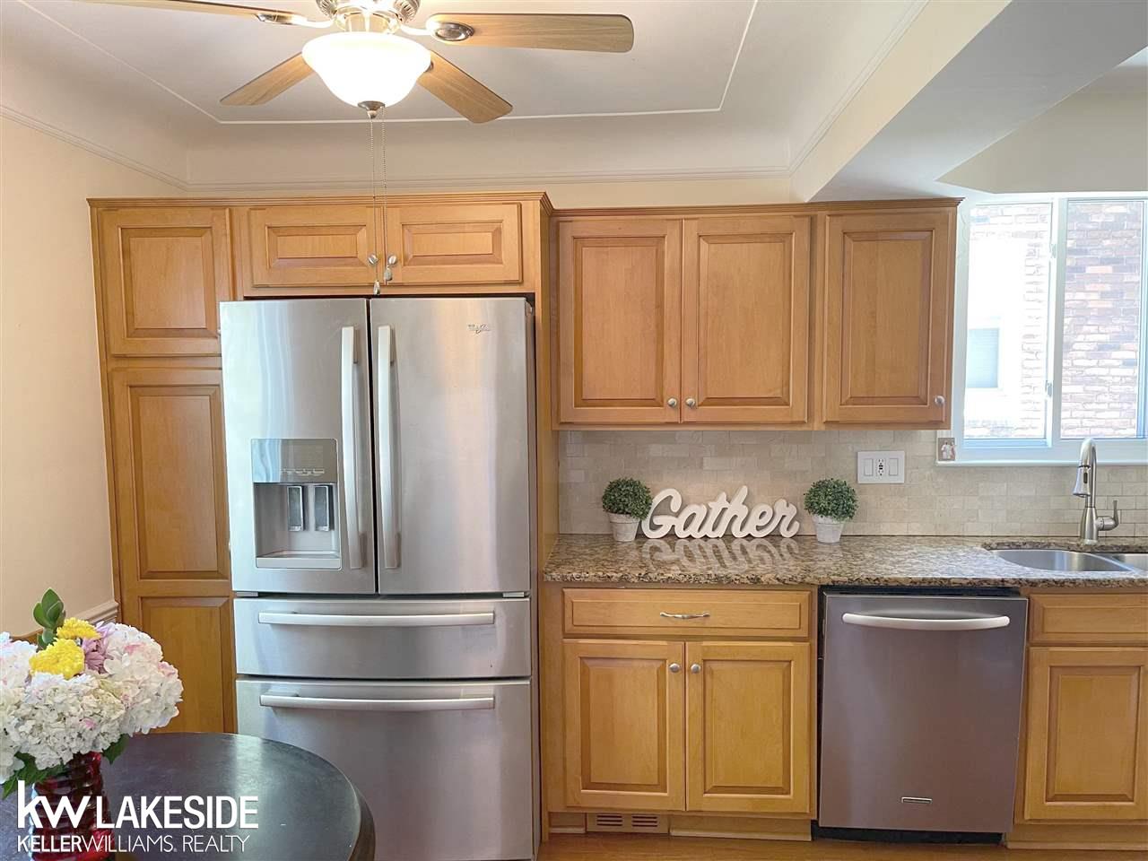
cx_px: 574
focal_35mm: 26
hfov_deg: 67.3
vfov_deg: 53.1
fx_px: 862
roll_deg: +0.3
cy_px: 430
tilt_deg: -5.2
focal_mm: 5.1
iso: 160
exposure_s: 1/60
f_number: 1.6
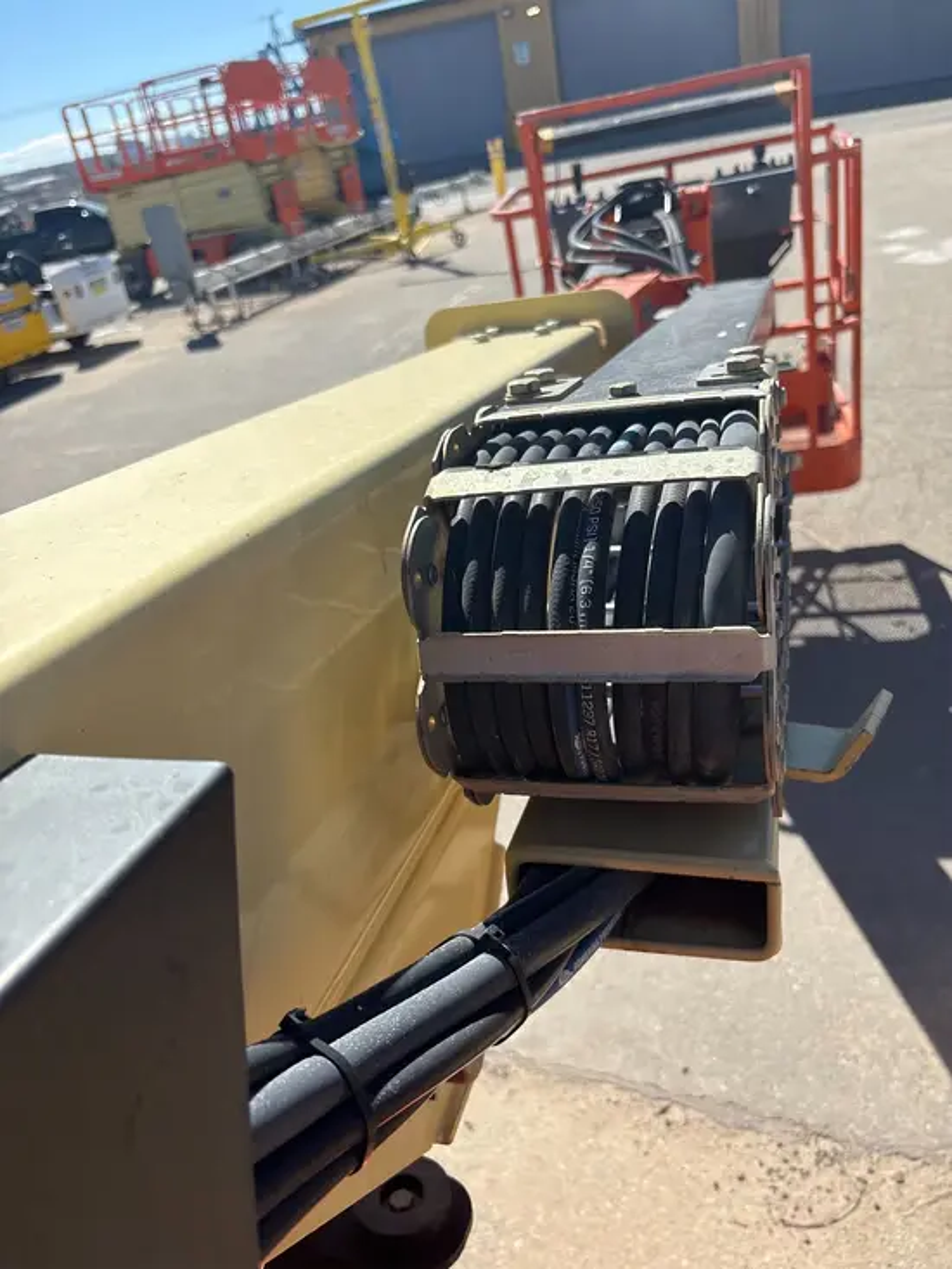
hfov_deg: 53.1
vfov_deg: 67.3
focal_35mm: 26
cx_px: 476
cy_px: 634
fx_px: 953
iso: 50
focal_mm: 5.96
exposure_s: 1/2513
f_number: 1.6
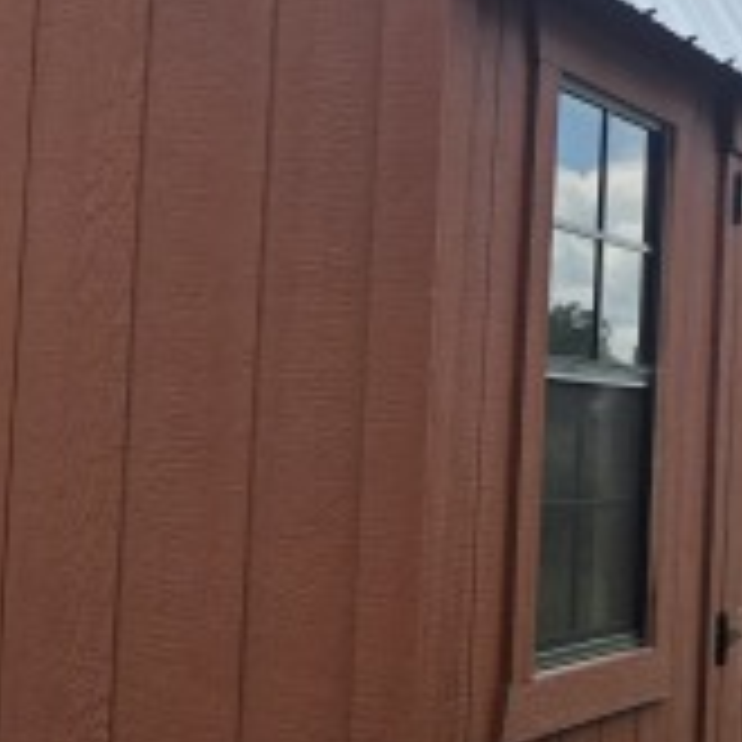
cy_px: 279
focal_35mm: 79
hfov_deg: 20.8
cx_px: -81
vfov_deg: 21.9
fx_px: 1916
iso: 80
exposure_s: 1/4650
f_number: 1.7
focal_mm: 6.3
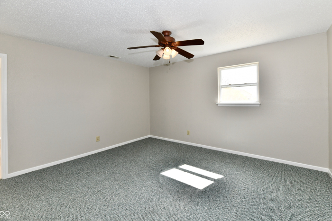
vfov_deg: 77.3
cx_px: 172
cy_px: 103
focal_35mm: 15
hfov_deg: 100.3
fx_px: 138
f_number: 8
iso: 640
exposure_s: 1/250
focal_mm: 14
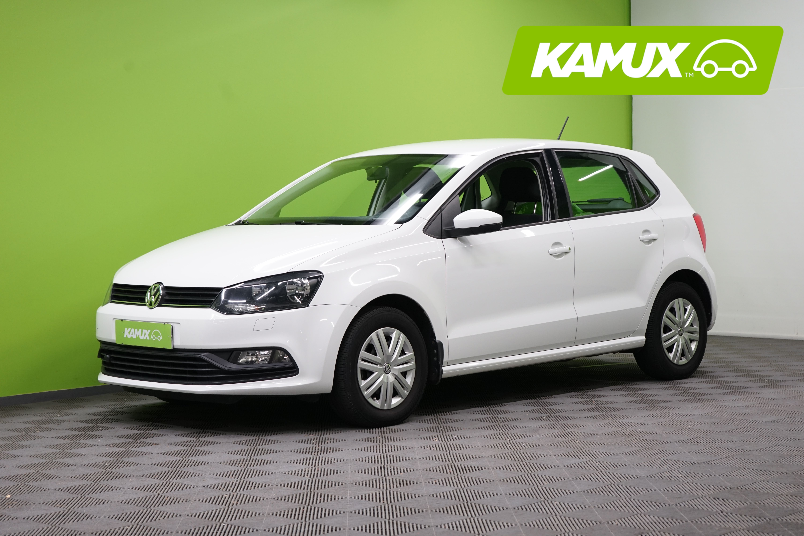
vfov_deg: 19.7
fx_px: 1541
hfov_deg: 29.2
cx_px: 402
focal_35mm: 69
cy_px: 268
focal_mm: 69
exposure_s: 1/50
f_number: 5.6
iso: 800
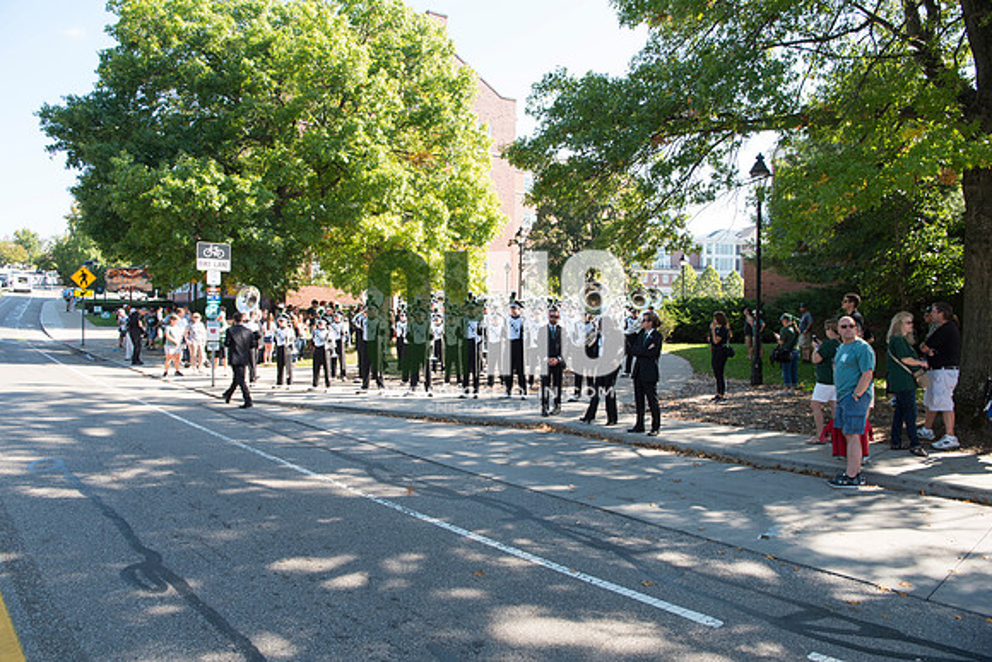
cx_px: 496
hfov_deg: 73.7
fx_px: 661
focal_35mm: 24
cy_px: 331
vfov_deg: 53.2
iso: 125
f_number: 9
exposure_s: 1/50
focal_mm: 24
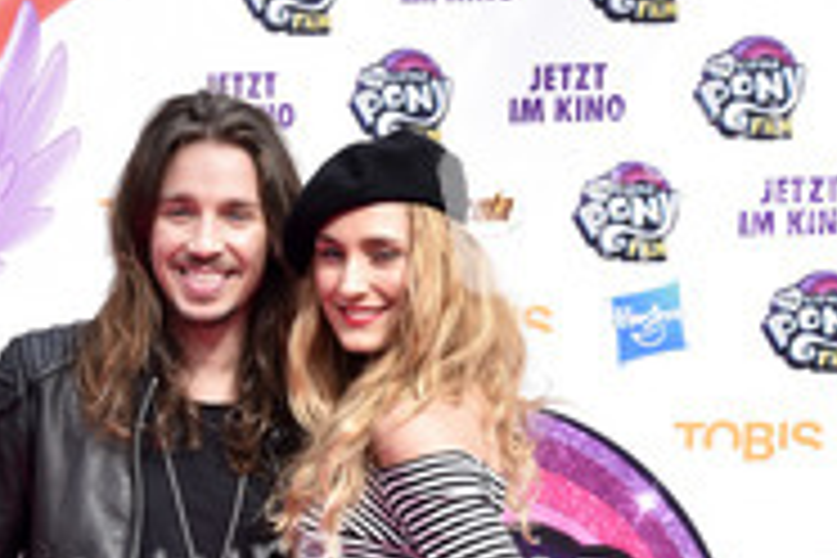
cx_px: 261
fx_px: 2395
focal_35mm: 103
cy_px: 864
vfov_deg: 12.6
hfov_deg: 19.7
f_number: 8
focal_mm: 48
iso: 400
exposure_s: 1/200
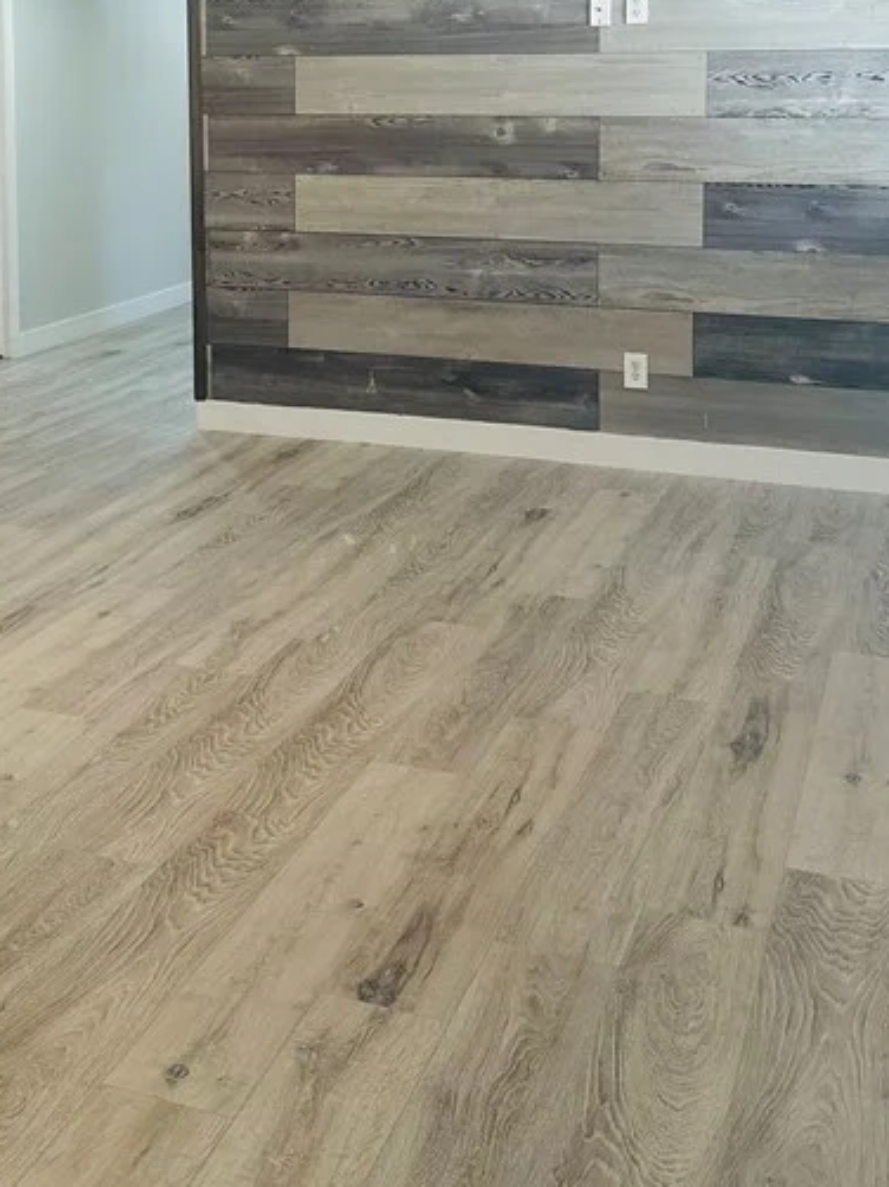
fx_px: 1679
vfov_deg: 36.9
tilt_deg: -4.8
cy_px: 166
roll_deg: +0.9
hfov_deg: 29.1
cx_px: 196
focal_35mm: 49
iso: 200
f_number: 1.78
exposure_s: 1/120
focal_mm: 6.86
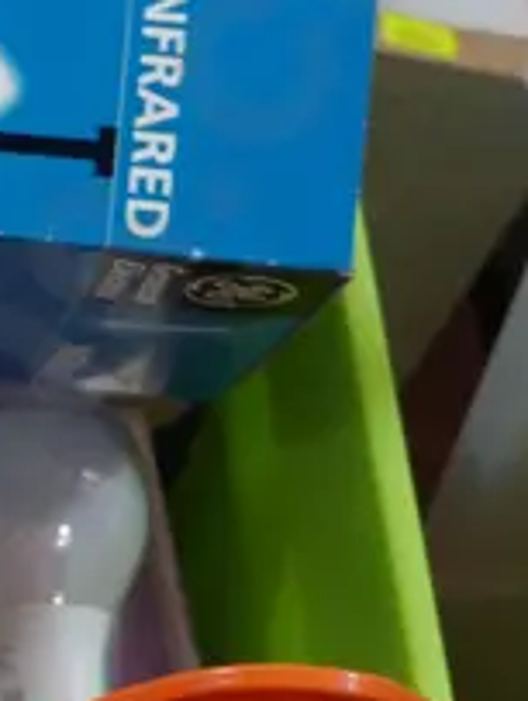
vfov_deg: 13.4
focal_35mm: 141
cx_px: -409
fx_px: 2859
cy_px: 946
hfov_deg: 10.0
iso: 400
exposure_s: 1/60
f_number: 3.5
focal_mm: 14
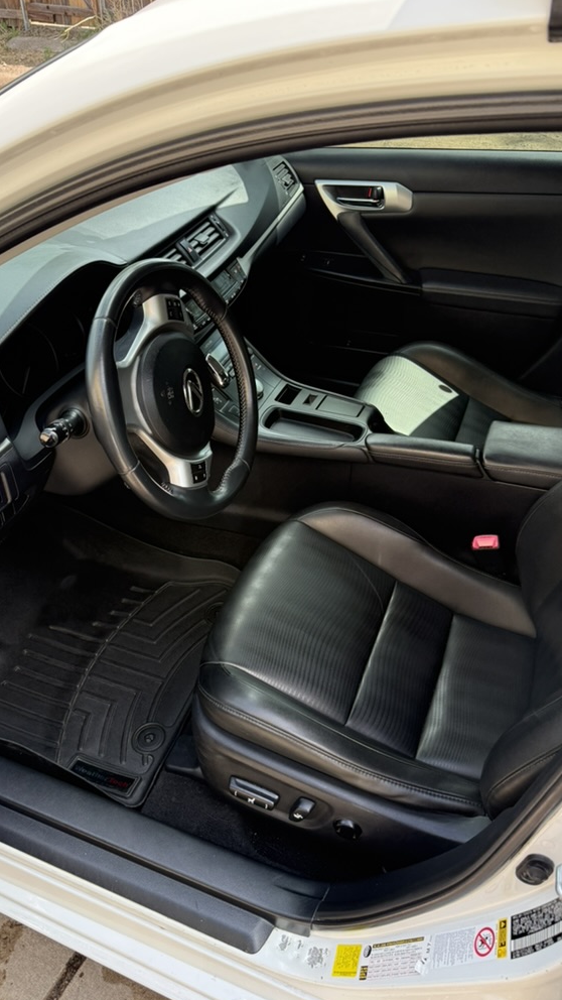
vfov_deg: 69.9
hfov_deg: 42.8
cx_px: 240
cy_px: 498
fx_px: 715
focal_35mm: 27
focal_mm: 6.76
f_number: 1.78
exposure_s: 1/473
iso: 100
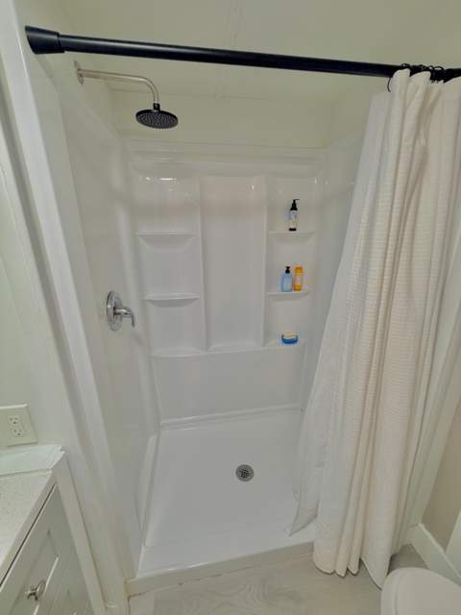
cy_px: 308
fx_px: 249
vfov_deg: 102.1
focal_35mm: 14
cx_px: 230
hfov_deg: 85.7
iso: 200
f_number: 2.2
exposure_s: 1/120
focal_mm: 2.22
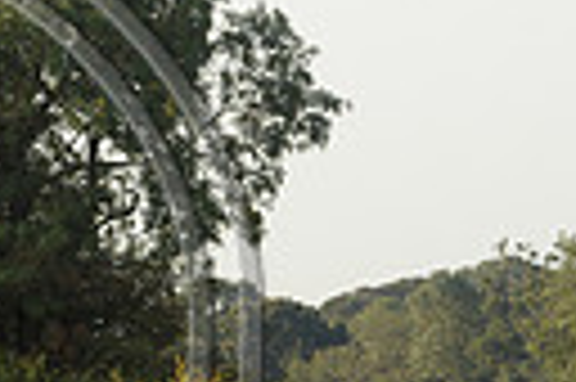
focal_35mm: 462
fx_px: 7383
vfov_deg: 3.0
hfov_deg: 4.4
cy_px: 265
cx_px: -202
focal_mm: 102
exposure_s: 1/1000
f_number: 6.3
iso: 1000
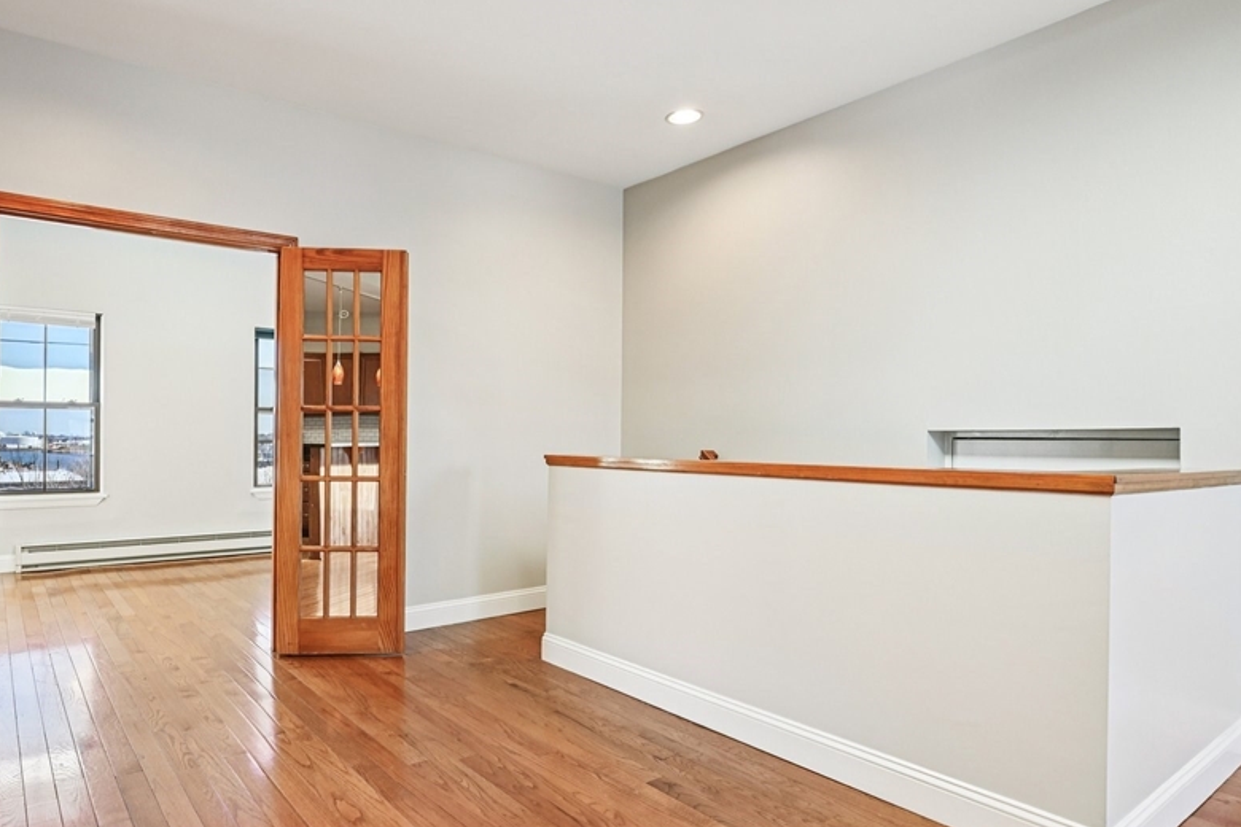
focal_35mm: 21
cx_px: 492
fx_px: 724
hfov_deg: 80.2
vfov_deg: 59.4
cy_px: 440
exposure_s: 1/20
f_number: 8
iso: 400
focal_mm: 16
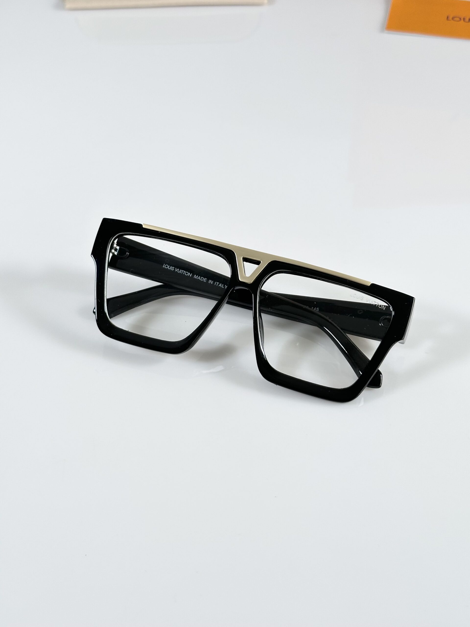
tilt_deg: -46.0
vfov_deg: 39.7
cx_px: 235
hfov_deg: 30.3
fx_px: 869
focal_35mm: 48
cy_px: 314
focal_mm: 6.86
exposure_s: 1/100
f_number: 1.78
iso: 64
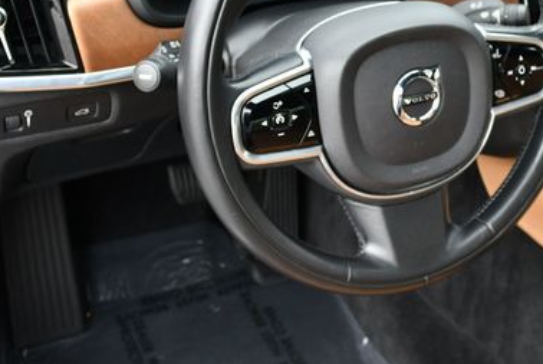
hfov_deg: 32.2
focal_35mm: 61
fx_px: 921
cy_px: 59
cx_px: 407
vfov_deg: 22.0
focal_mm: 18
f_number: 4.5
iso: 400
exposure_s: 1/250
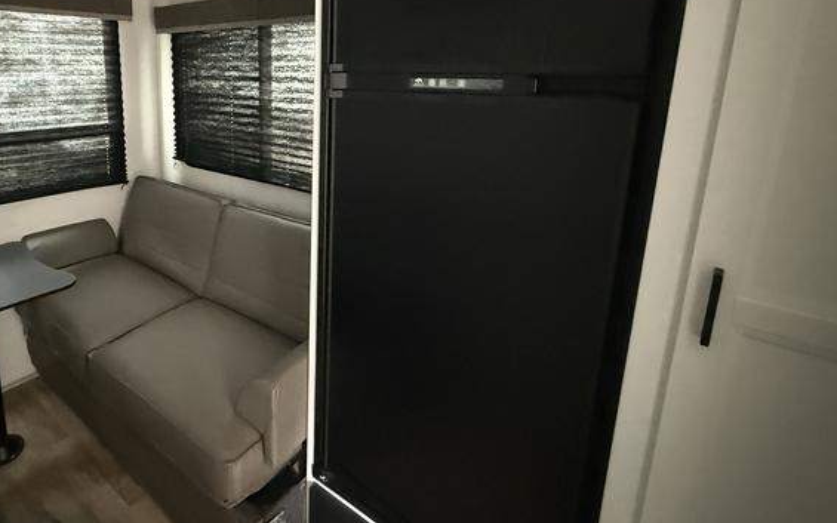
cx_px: 271
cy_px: 161
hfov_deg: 79.3
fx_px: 479
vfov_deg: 55.7
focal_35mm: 21
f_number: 2.2
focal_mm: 2.22
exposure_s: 1/31
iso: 1600
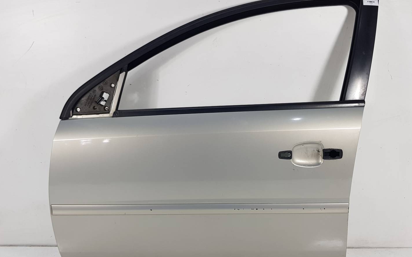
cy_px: 133
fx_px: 314
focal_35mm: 28
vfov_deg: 44.5
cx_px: 208
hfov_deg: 66.5
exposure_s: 1/106
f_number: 1.7
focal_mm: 4.2
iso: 40
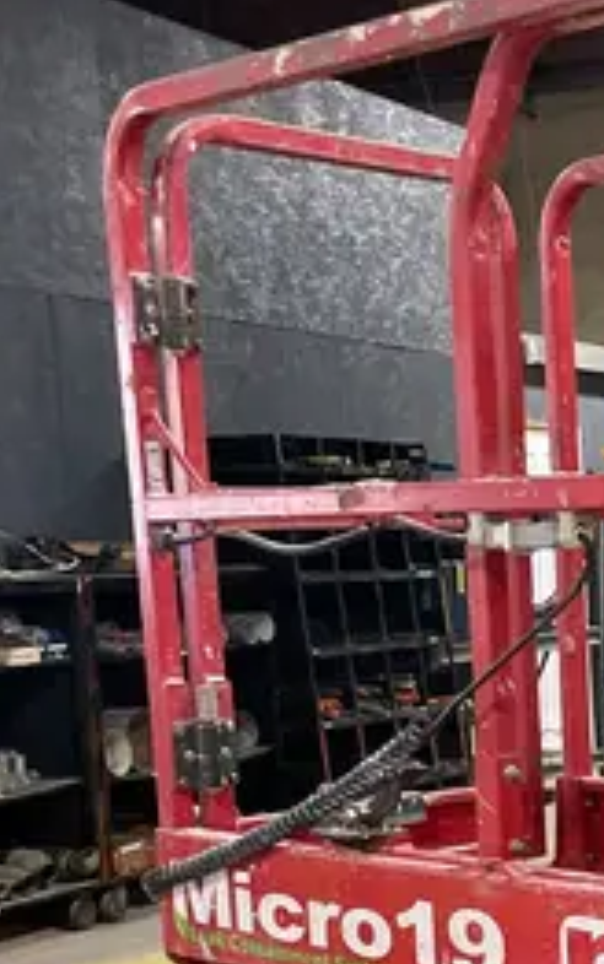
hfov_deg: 15.8
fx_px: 2026
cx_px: 847
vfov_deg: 25.6
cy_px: 947
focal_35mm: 77
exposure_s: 1/60
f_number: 1.6
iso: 400
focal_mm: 4.2
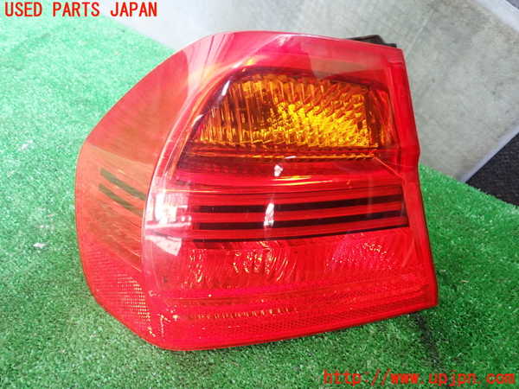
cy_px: 194
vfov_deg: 46.8
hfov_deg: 60.0
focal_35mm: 30
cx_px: 260
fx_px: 450
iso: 250
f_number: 2.3
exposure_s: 1/30
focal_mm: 5.4
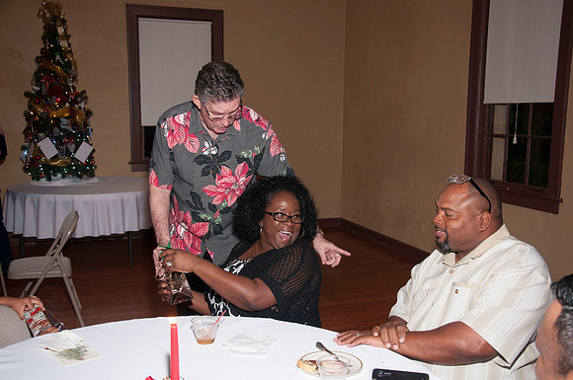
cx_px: 286
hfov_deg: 51.3
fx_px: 596
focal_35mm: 38
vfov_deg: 35.4
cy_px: 190
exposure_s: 1/80
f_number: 5.6
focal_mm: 25
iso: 800
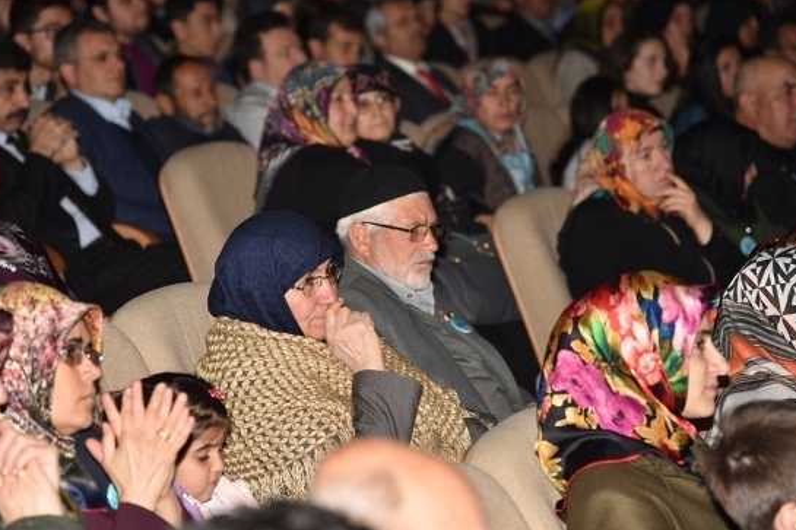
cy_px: 237
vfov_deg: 9.7
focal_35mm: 141
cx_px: 374
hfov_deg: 14.6
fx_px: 3117
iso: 160
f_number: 4
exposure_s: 1/40
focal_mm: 120
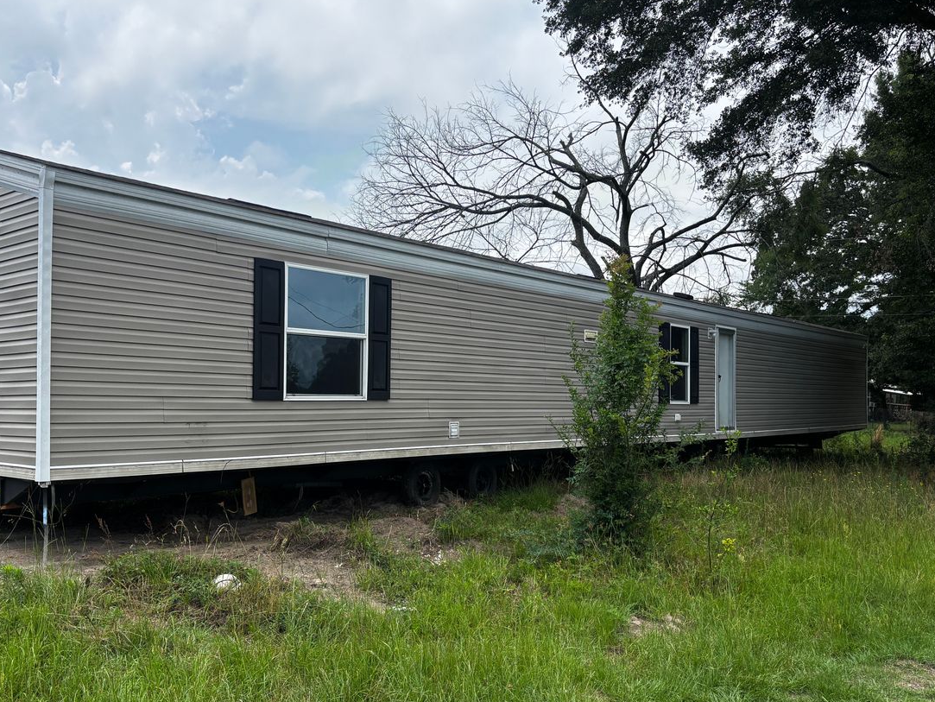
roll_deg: -1.9
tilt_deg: -1.3
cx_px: 404
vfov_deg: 44.1
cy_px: 393
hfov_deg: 56.6
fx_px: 865
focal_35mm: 32
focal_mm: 5.96
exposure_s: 1/2398
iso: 50
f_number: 1.6
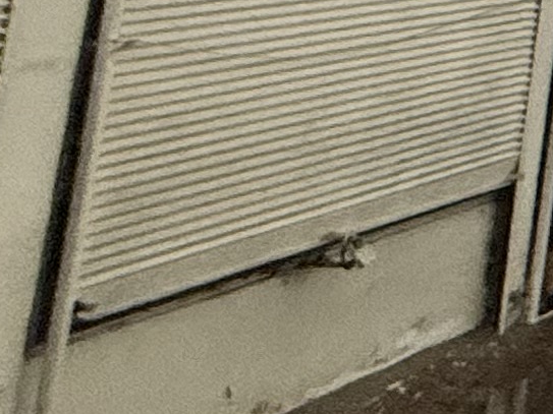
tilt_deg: +8.7
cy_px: -443
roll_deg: +0.1
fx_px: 1661
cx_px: 1931
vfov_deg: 12.4
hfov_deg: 9.6
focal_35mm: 104
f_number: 2.2
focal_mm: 2.22
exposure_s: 1/100
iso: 160
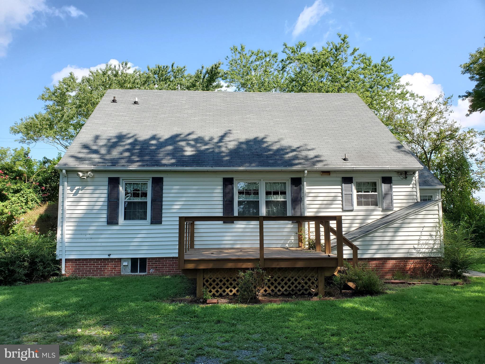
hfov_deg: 67.3
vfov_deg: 53.1
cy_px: 182
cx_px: 242
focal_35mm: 26
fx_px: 364
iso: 50
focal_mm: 4.3
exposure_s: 1/678
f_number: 2.4
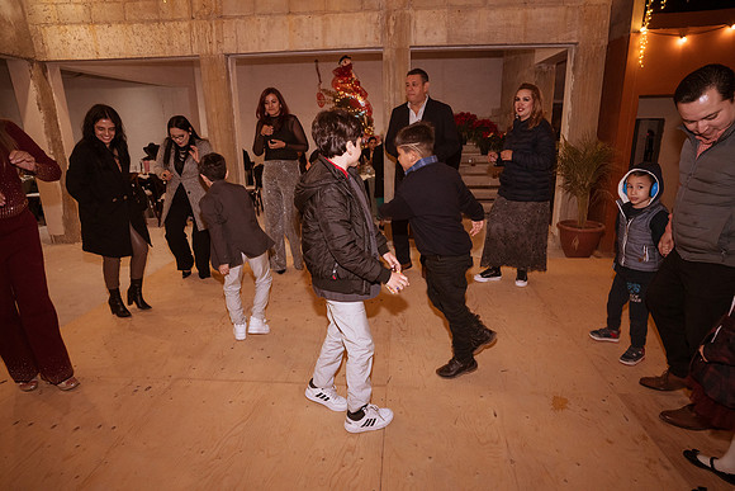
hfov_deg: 84.0
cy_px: 246
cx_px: 368
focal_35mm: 20
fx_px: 408
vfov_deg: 62.0
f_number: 6.3
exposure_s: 1/80
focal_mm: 20
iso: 2000
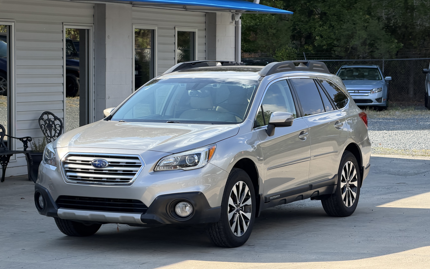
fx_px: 1301
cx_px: 224
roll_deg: -0.3
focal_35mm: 111
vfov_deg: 11.8
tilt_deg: -3.1
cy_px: 147
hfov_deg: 18.8
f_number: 2.8
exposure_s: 1/527
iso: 50
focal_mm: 16.89
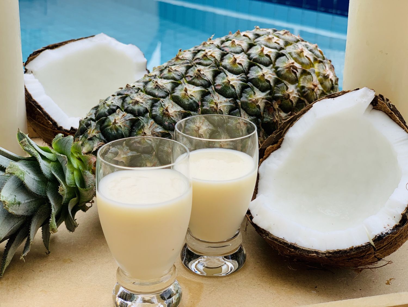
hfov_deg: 36.8
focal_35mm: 52
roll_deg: -1.2
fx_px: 613
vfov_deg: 28.0
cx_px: 204
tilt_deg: -22.3
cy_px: 154
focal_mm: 6
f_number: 2.4
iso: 16
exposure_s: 1/280
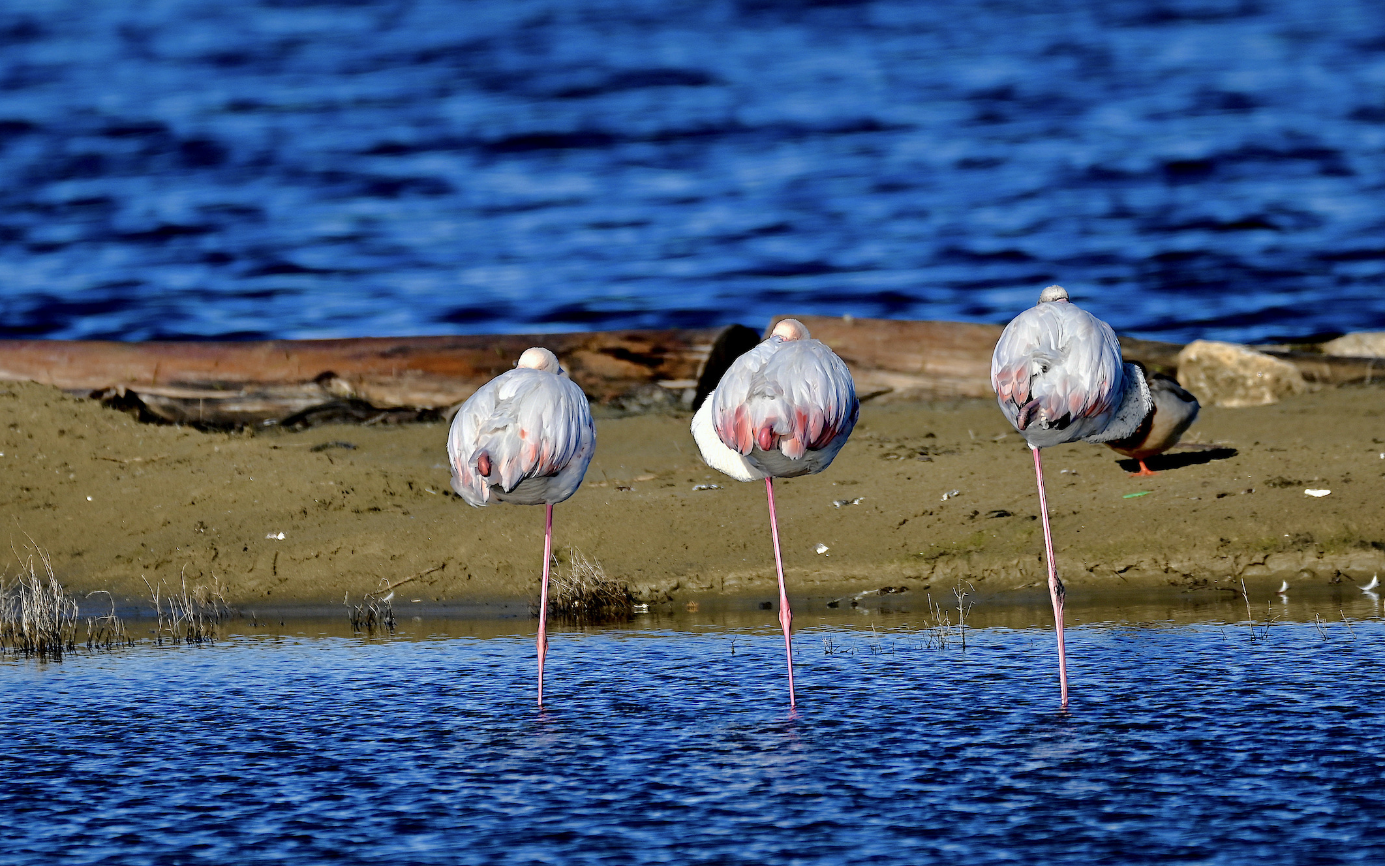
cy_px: 453
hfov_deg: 2.5
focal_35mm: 842
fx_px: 31783
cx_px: 693
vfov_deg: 1.6
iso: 180
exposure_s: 1/1000
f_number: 6.3
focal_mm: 550
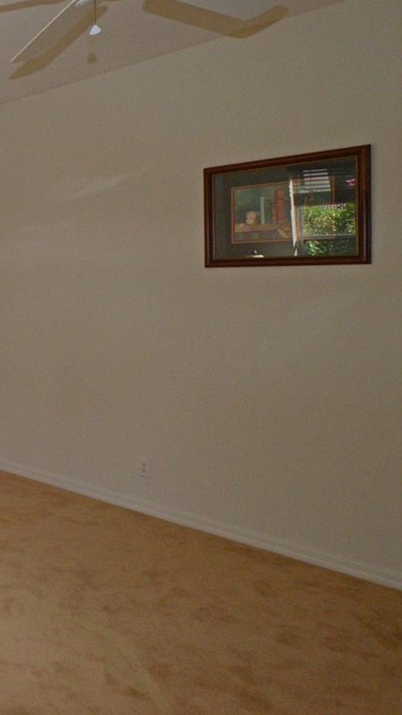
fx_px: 569
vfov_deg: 63.9
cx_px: -240
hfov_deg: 25.6
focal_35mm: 30
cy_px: 295
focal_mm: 10
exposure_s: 1/250
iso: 1600
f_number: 7.1
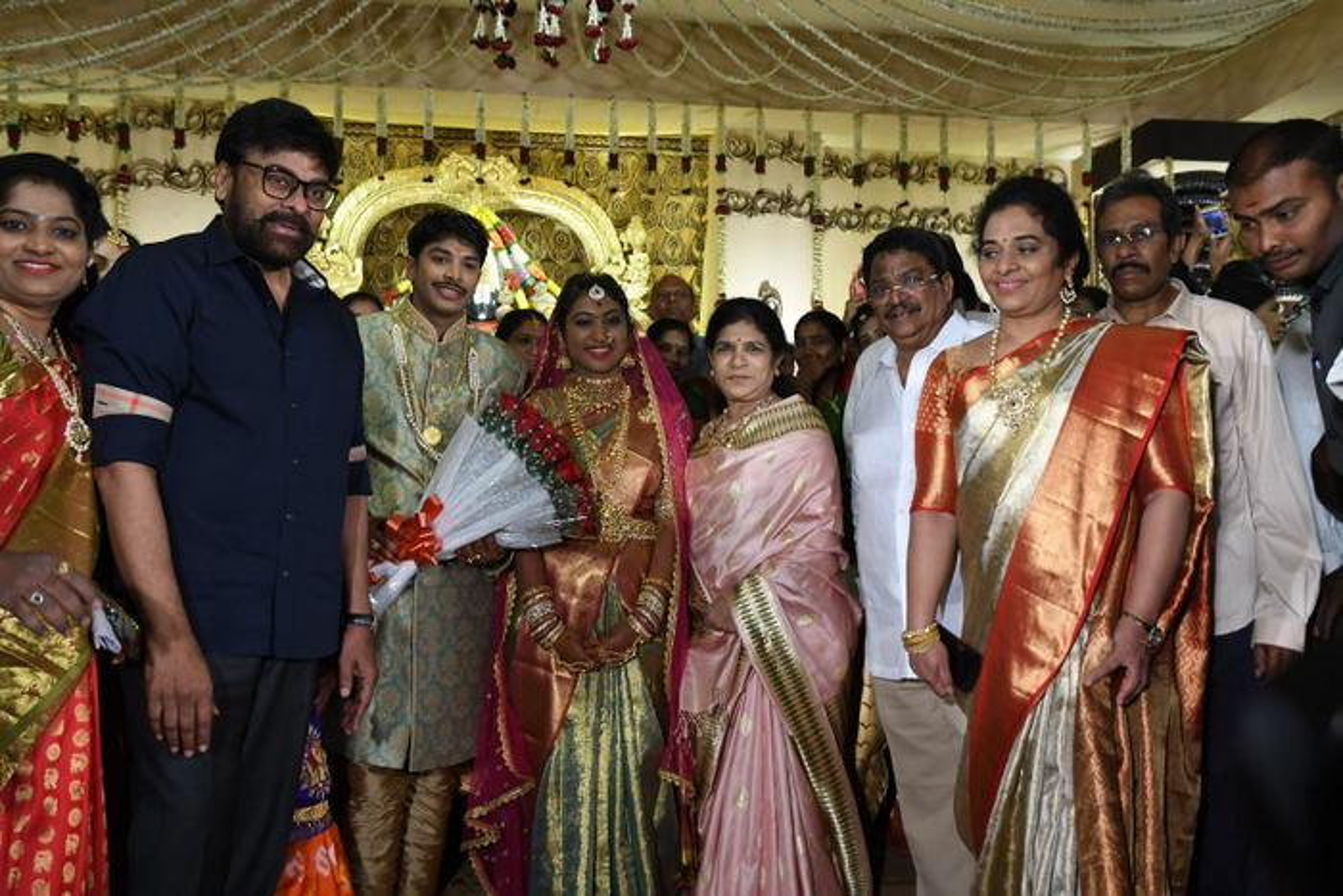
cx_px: 672
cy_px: 448
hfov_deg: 51.3
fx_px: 1399
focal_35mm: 38
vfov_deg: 35.5
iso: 1250
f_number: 5
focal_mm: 25
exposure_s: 1/160
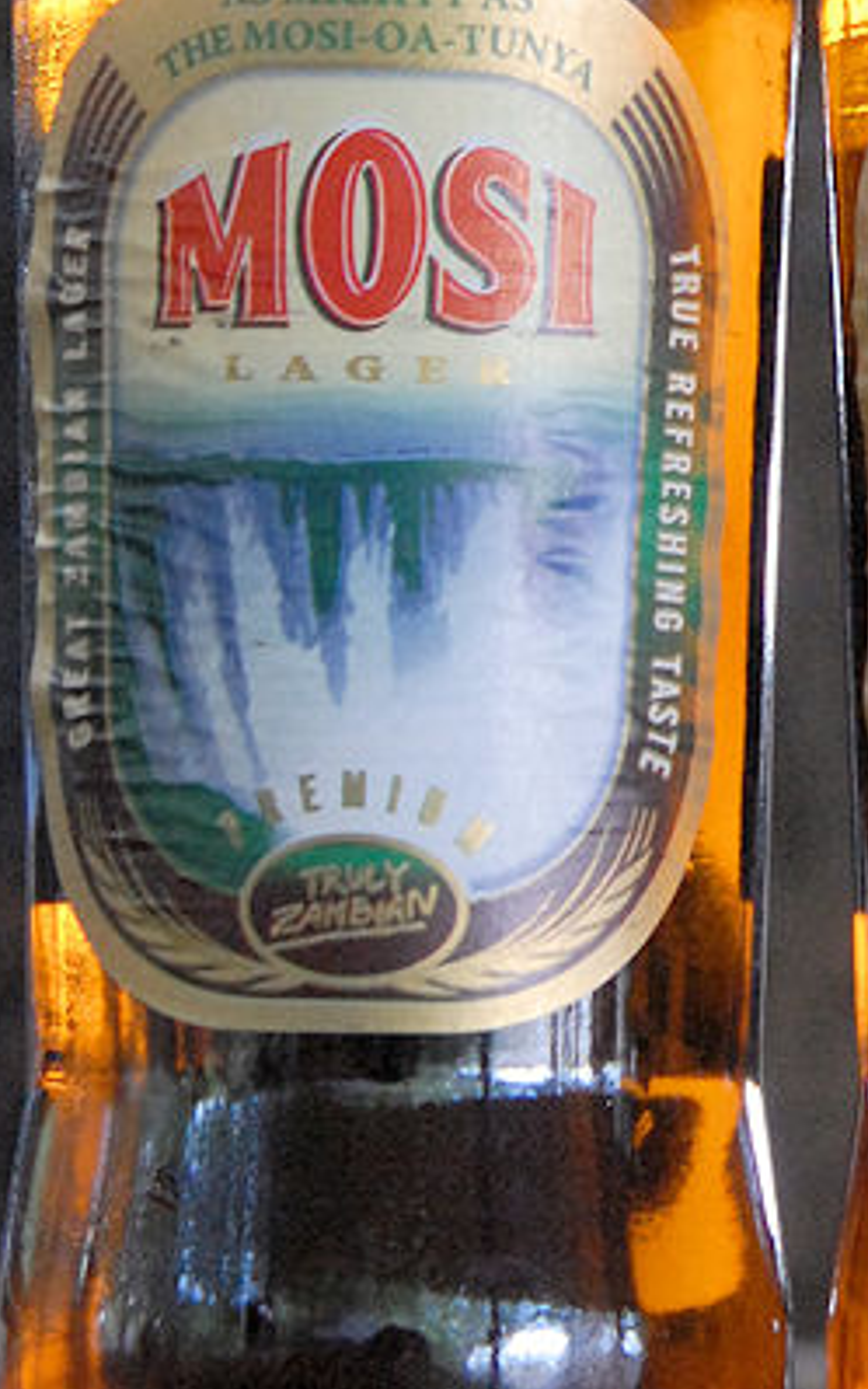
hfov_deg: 7.6
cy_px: 105
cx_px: 779
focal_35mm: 173
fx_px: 6543
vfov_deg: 12.0
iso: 800
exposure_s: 1/25
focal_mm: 44
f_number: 6.3
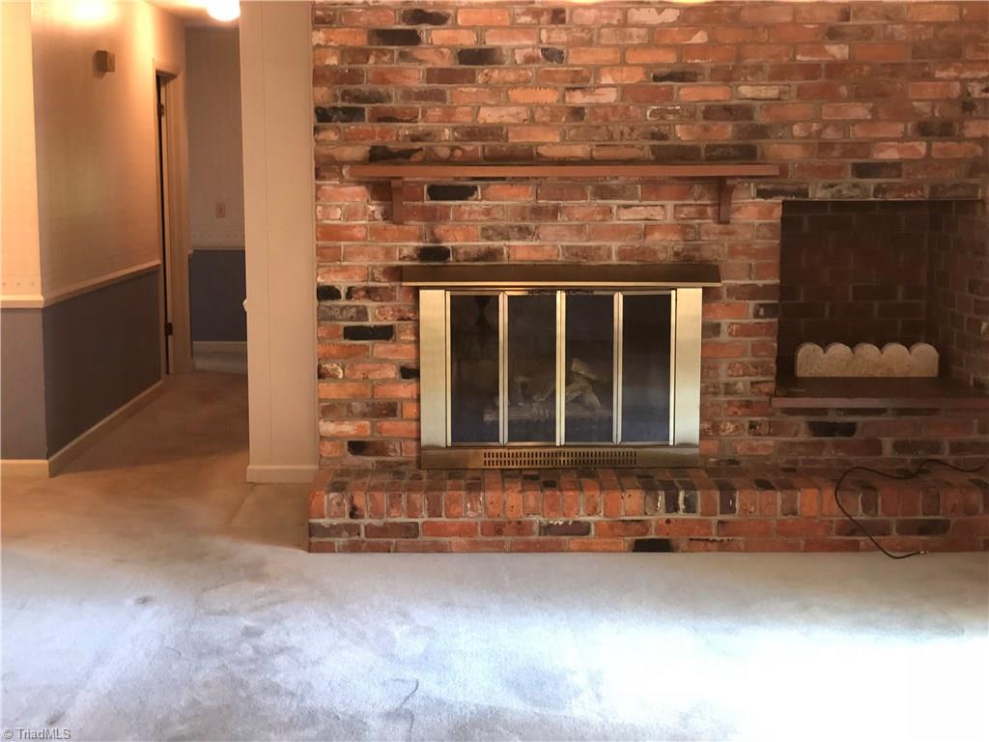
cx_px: 494
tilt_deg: -7.7
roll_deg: +0.4
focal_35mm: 52
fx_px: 1486
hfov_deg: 36.8
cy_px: 371
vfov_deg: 28.0
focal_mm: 6
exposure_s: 1/15
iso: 160
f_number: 2.4
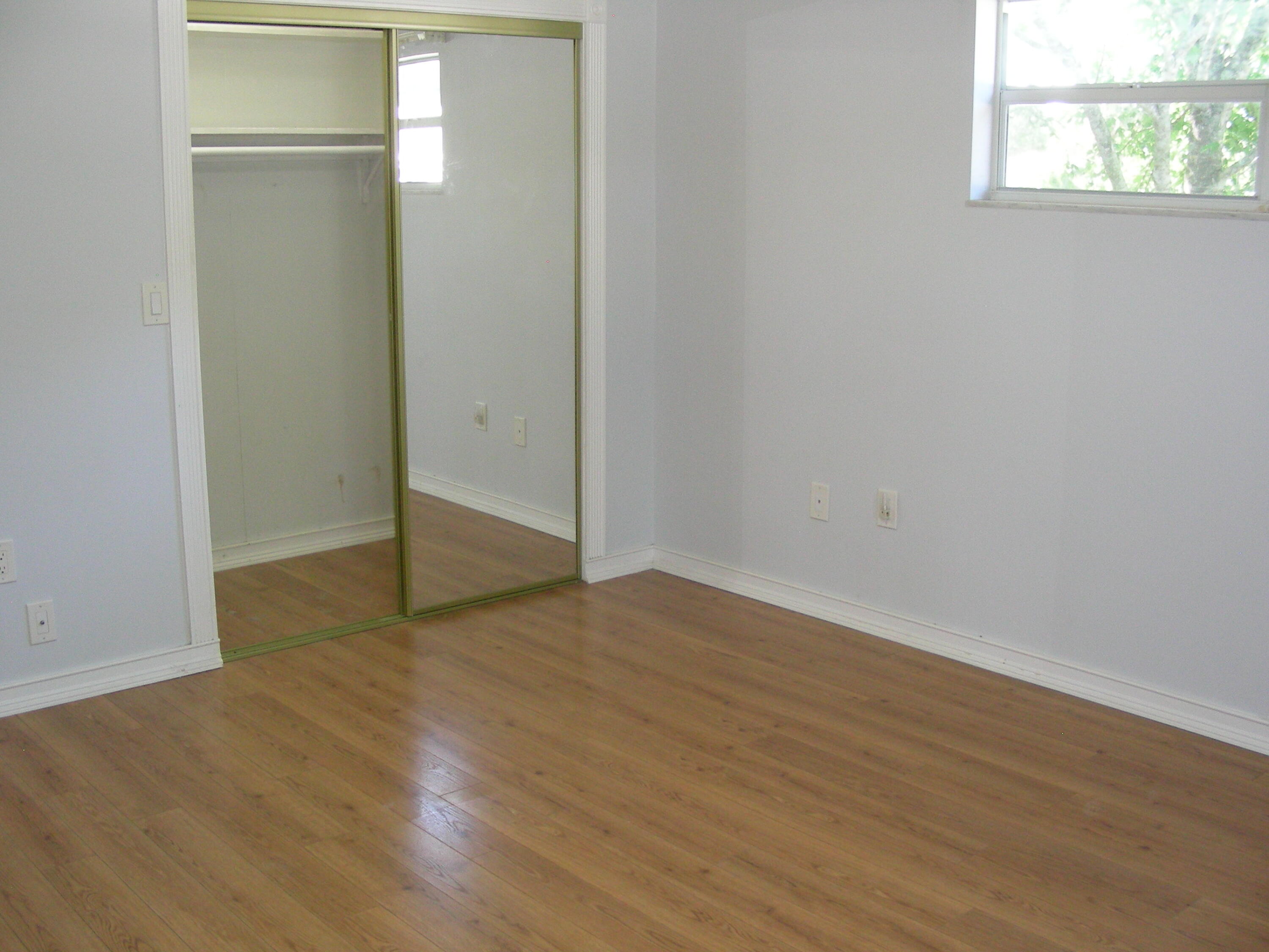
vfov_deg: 37.7
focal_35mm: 38
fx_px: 1393
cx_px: 634
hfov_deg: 49.0
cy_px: 476
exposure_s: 1/27.8
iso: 200
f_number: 3.5
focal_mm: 6.3
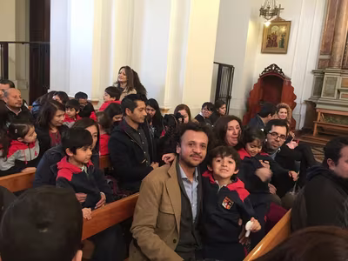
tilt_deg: -9.4
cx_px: 174
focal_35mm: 29
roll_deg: -5.1
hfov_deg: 61.7
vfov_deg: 48.2
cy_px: 130
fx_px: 292
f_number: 2.2
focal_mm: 4.15
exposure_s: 1/8
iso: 125
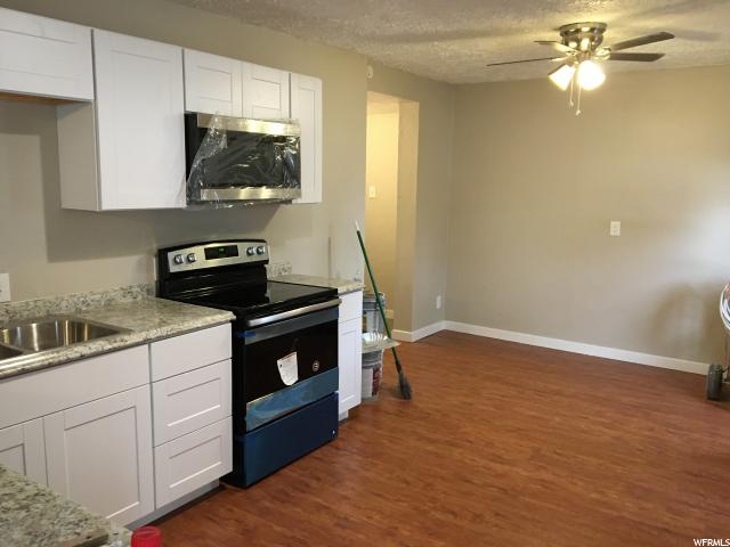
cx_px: 365
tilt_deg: -9.5
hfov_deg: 61.7
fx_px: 612
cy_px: 274
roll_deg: -2.9
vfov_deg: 48.2
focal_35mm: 29
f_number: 2.2
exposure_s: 1/30
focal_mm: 4.15
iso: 160
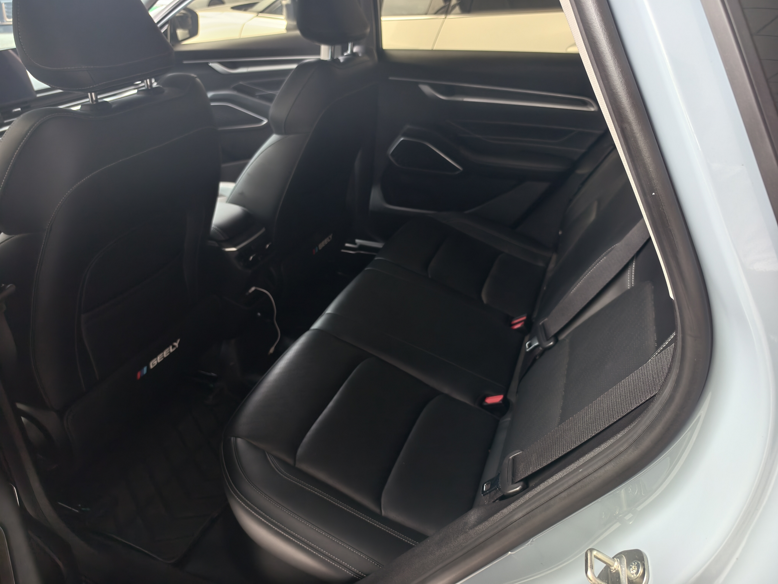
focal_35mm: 23
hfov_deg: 73.9
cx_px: 389
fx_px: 517
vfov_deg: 58.9
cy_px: 292
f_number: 1.57
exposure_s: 1/100
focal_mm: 5.6
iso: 114
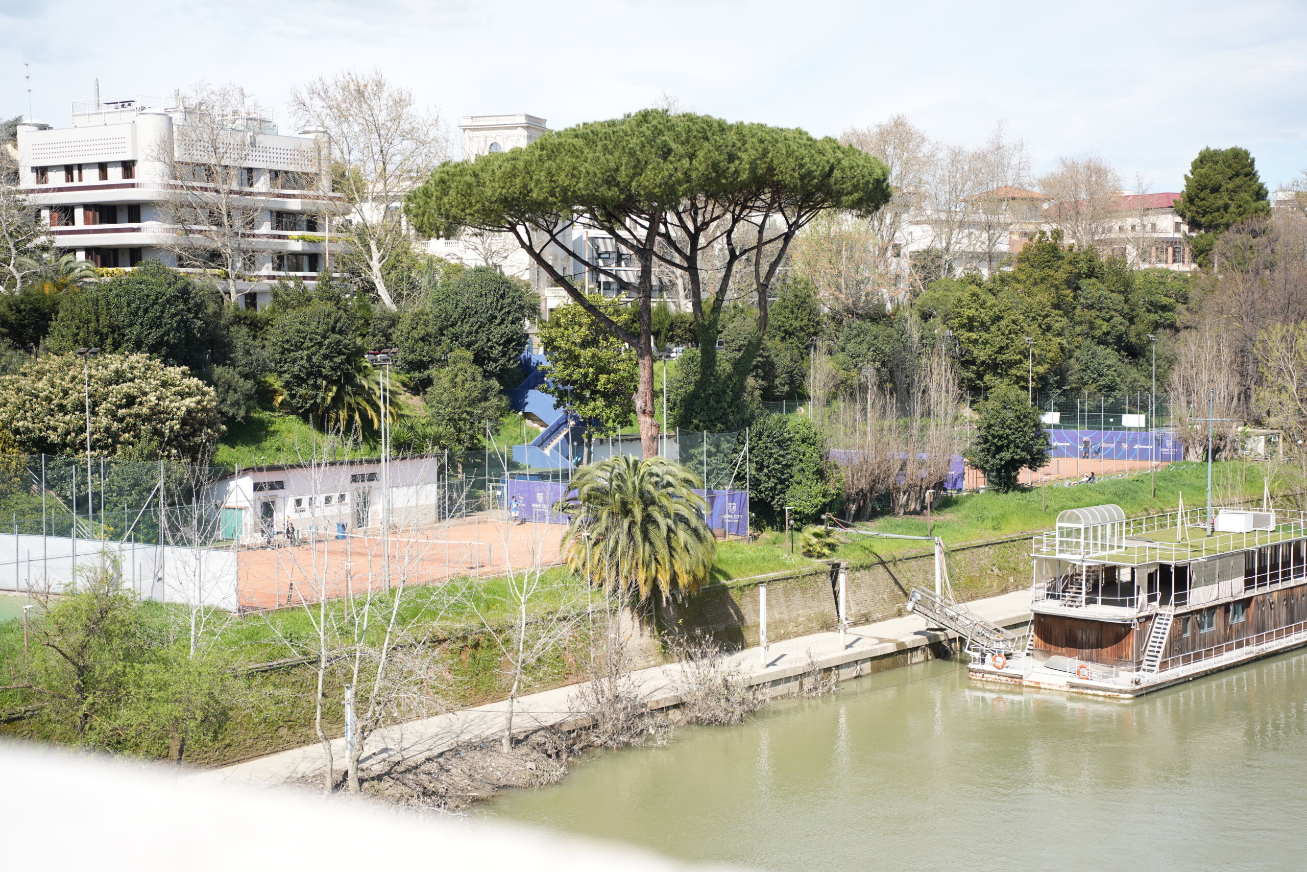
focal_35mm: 57
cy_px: 436
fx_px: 2069
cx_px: 654
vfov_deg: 23.8
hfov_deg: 35.1
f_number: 2.8
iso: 200
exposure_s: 1/2000
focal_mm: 57
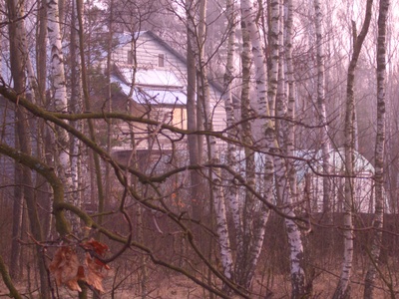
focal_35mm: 105
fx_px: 1210
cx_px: 200
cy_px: 150
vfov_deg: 14.1
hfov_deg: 18.7
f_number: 4.8
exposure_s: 1/40
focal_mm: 17.4
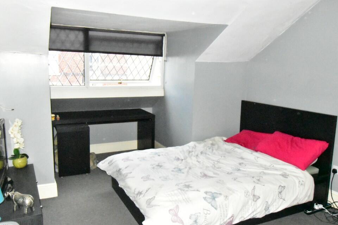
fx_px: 300
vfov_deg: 41.1
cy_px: 120
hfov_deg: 58.7
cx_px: 175
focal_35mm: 32
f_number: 25
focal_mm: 20
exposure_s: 1/200
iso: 25600
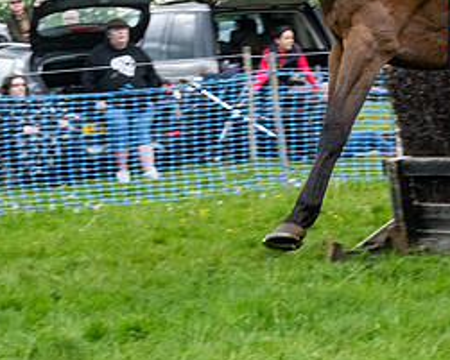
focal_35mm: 225
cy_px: 12
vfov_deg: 6.9
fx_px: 2998
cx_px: 536
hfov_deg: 8.5
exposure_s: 1/320
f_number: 13
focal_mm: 70
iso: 1000
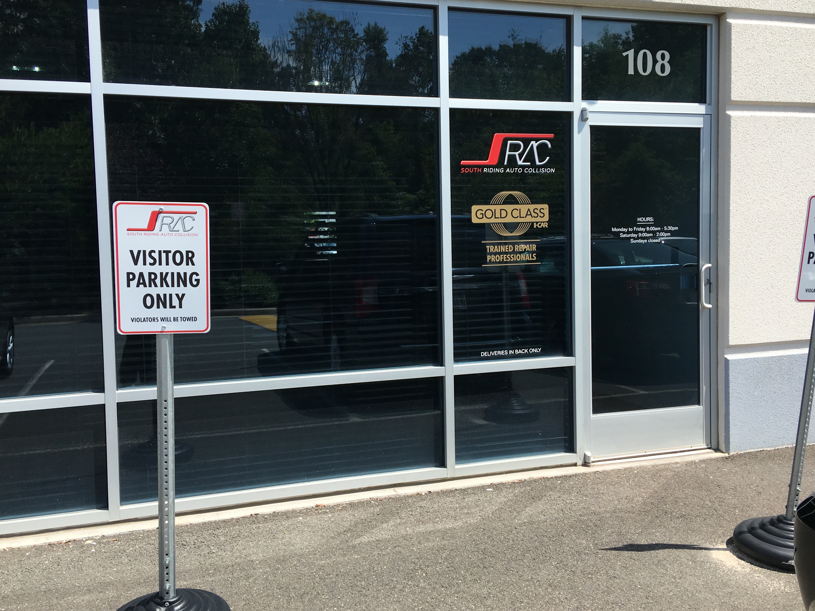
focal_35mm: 34
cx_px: 414
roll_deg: +0.9
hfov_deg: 54.0
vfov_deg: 41.8
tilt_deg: -3.2
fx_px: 800
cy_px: 286
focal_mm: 4.15
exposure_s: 1/1202
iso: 25
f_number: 2.2
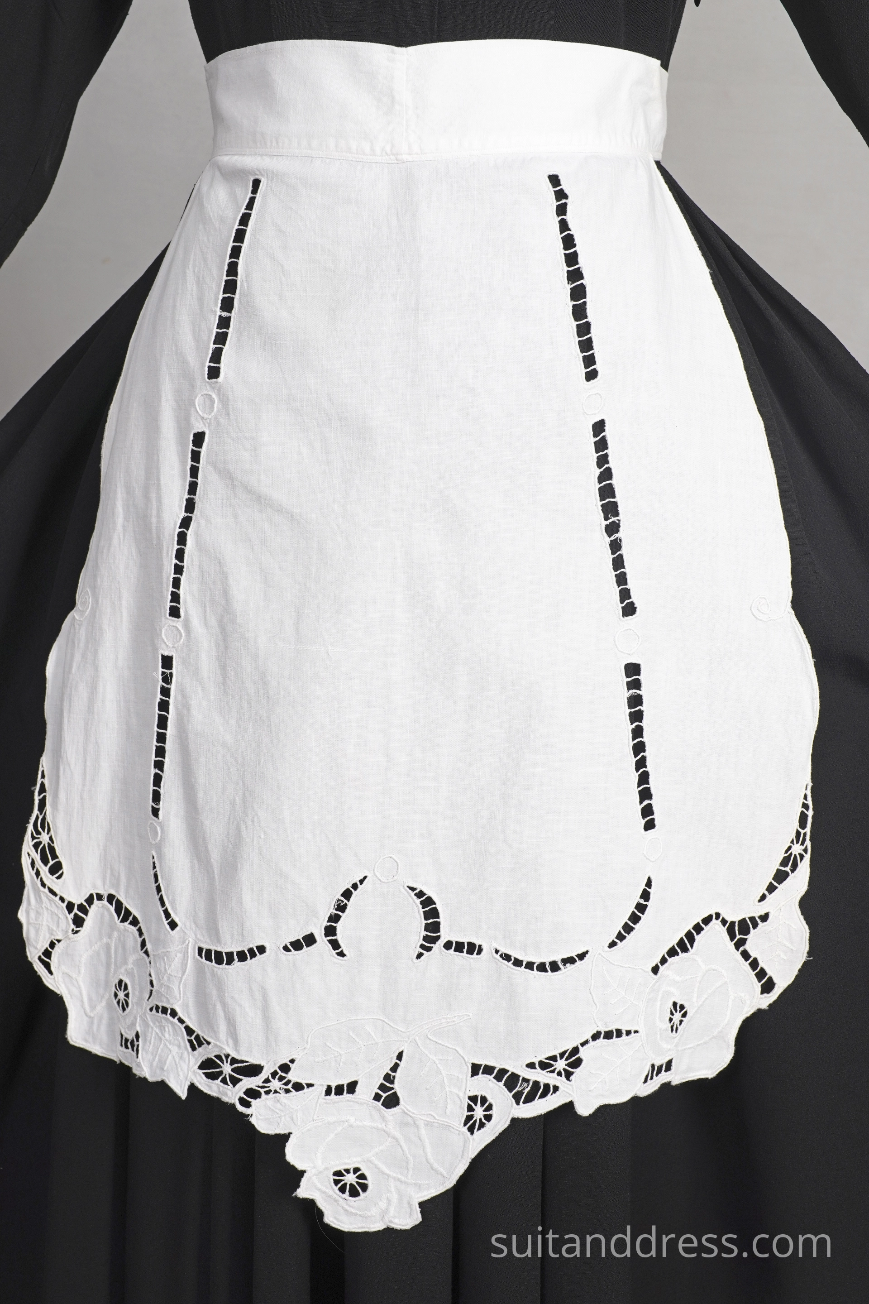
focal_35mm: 48
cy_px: 652
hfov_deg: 28.1
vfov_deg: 41.1
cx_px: 434
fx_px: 1738
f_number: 7.1
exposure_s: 1/25
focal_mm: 32
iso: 320
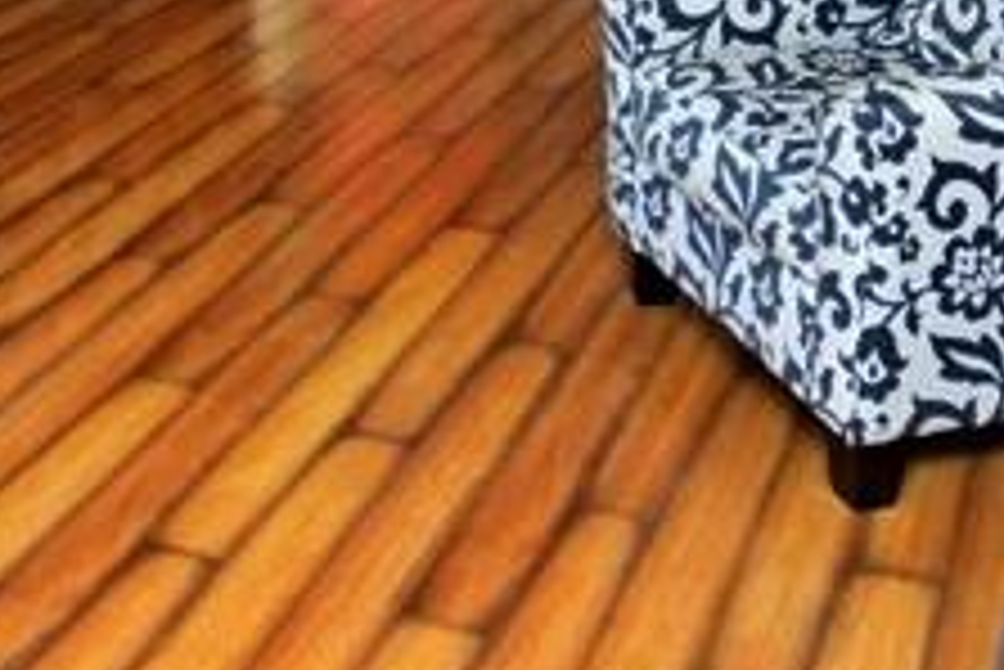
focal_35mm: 69
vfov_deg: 18.4
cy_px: -207
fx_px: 1926
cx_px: 113
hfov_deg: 28.2
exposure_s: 1/60
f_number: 4
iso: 720
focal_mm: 10
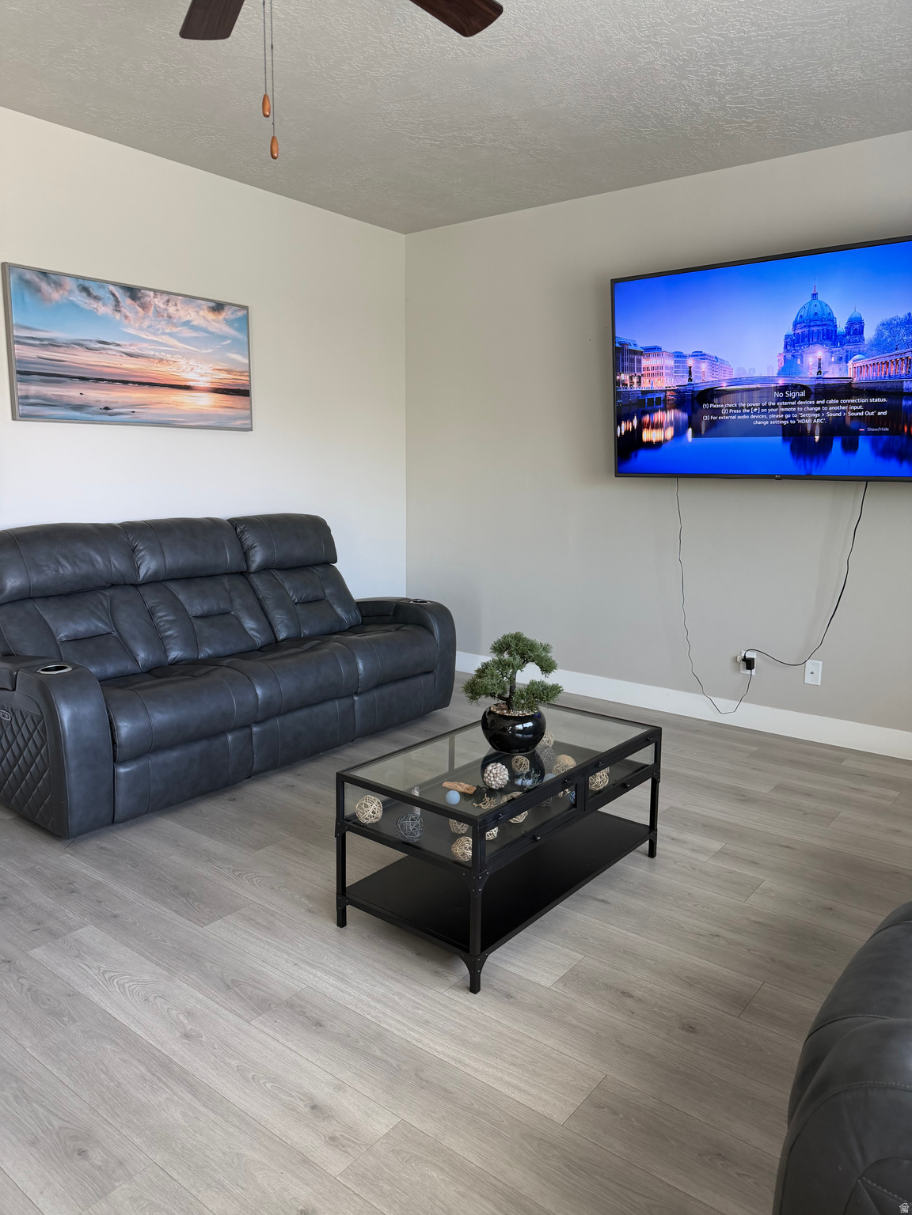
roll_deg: +0.1
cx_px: 456
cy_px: 608
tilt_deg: -9.4
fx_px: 843
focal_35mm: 24
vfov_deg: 71.6
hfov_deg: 56.8
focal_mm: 6.76
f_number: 1.78
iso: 160
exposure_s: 1/121
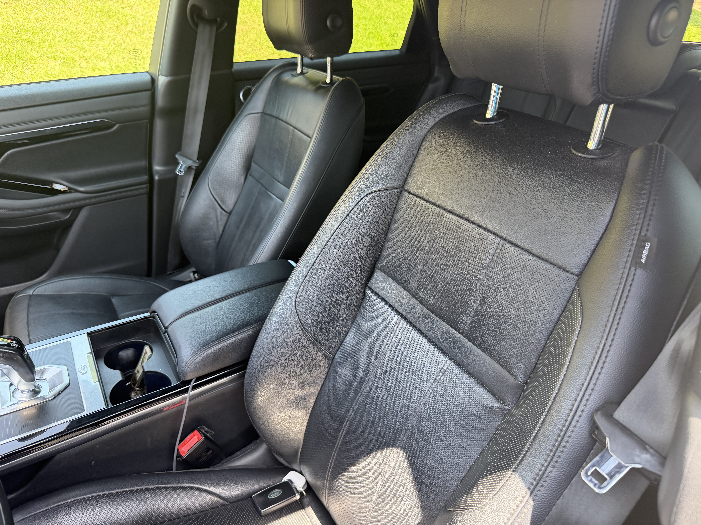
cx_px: 350
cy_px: 262
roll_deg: +0.0
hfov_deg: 71.6
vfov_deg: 56.8
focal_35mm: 24
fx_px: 486
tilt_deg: -32.8
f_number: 1.78
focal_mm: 6.76
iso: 200
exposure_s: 1/165
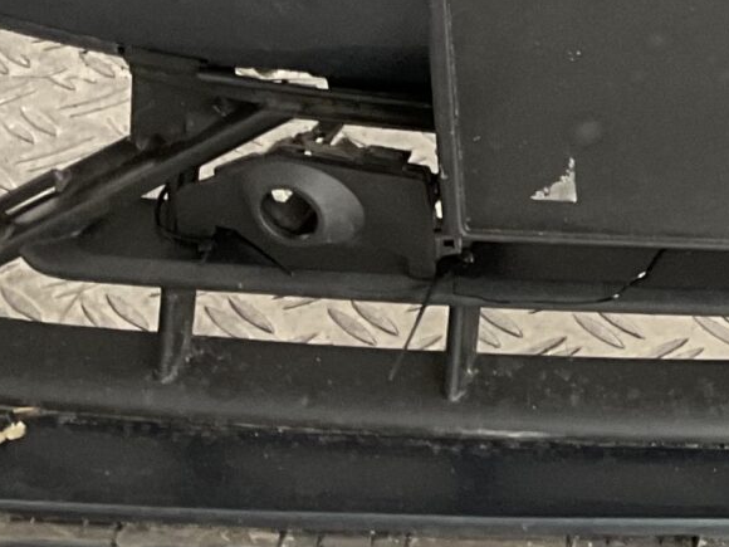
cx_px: 1368
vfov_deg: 11.3
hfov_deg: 13.6
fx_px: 2696
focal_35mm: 128
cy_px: -177
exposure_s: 1/50
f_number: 1.8
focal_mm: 3
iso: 50
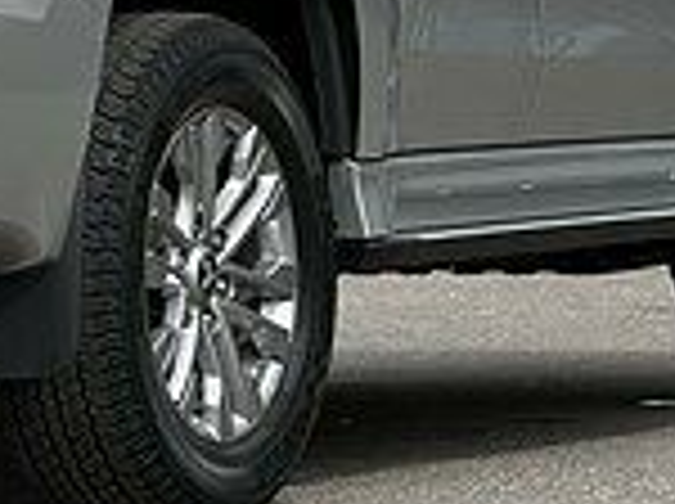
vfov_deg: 3.4
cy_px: -86
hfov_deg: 4.5
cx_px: -22
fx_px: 8547
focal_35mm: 439
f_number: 2.8
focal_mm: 15.66
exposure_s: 1/2083
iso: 64
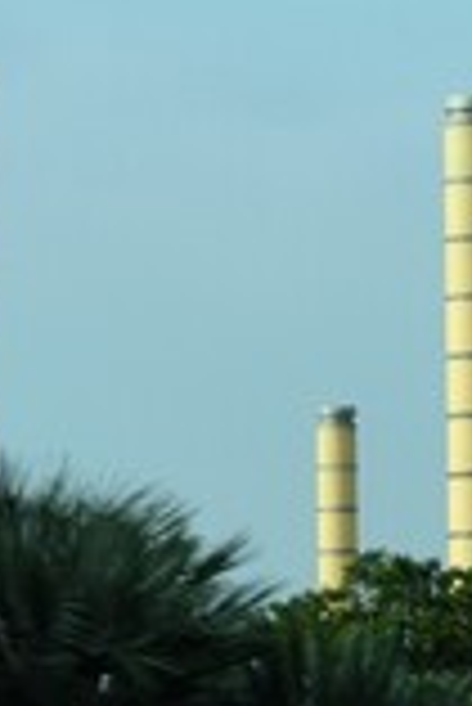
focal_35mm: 337
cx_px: 661
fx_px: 6613
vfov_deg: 6.0
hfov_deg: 4.1
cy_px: -366
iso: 360
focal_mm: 44
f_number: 8
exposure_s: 1/250
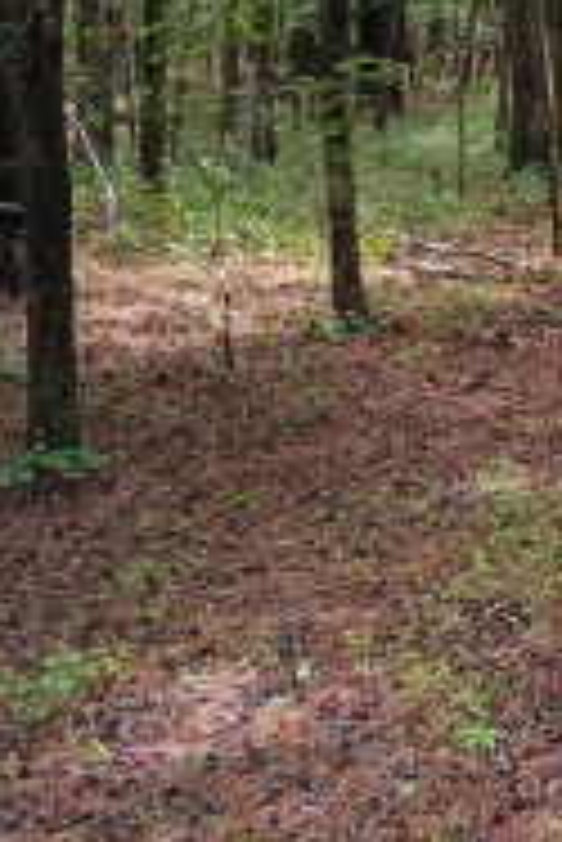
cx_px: 602
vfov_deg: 22.8
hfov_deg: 15.5
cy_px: 34
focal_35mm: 86
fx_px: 2010
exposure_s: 1/60
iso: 158
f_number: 1.8
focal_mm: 4.27
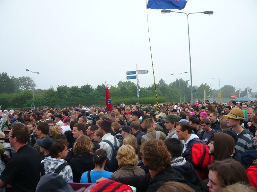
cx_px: 128
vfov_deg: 49.7
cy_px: 96
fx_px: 208
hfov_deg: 63.4
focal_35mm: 28
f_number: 2.8
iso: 100
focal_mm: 4.6
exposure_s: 1/60
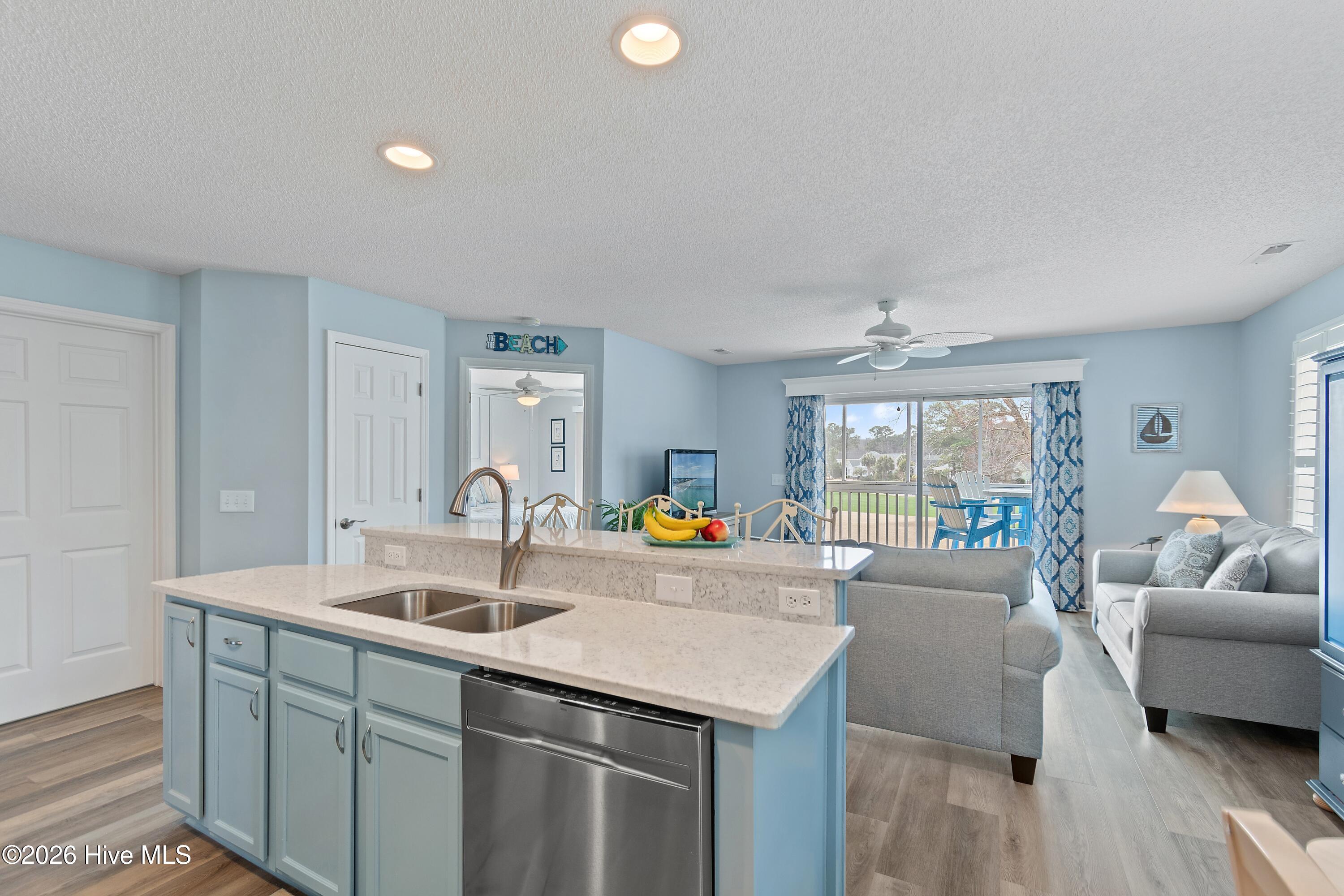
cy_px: 448
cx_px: 672
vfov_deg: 77.3
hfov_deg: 100.4
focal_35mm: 15
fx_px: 560
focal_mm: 10
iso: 100
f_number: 4.5
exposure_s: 1/4
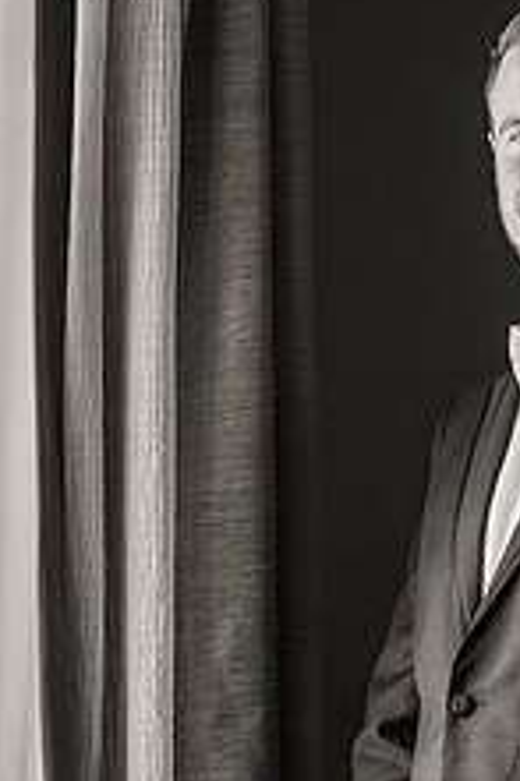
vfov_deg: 9.6
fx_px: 4644
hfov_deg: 6.4
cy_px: 488
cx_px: 470
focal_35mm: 214
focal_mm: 105
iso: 2500
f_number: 3.5
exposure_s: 1/640
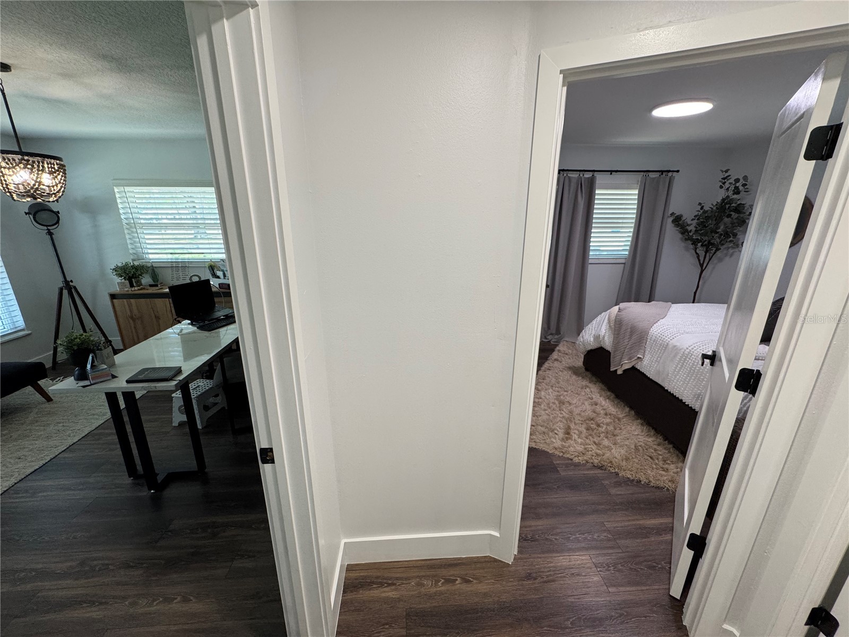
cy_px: 318
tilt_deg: -17.0
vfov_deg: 85.7
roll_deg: -0.4
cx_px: 424
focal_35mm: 14
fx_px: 343
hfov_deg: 102.1
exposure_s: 1/120
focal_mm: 2.22
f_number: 2.2
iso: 200
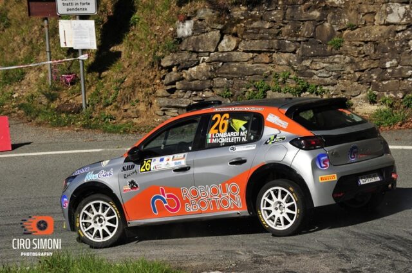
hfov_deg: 9.4
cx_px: 206
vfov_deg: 6.2
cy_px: 136
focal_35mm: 220
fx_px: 2515
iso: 800
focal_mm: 220
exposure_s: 1/3200
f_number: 10
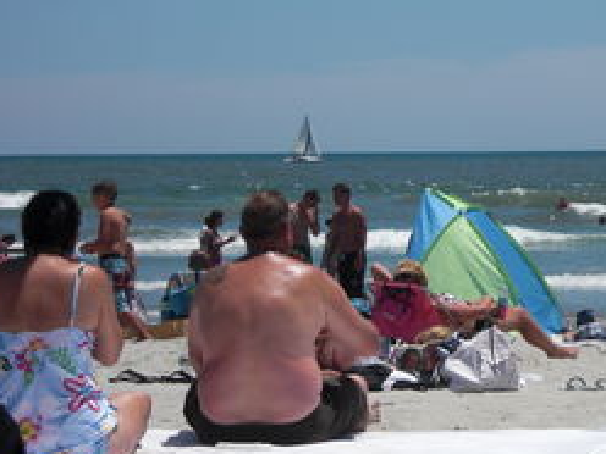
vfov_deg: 9.3
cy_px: 181
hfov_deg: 12.3
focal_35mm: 160
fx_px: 2801
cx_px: 411
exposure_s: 1/640
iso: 50
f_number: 5.3
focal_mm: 18.9
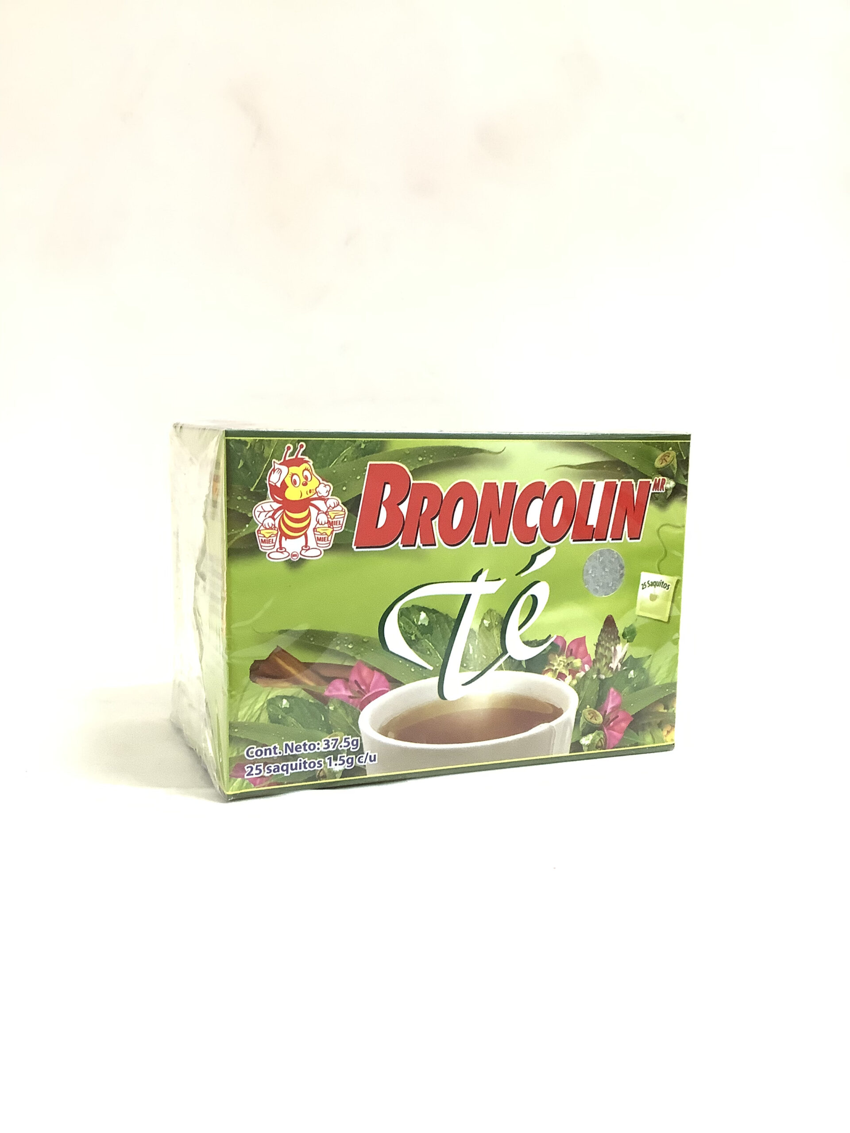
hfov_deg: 45.4
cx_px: 425
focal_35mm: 31
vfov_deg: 58.4
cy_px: 566
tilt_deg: -7.3
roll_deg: +0.9
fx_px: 1015
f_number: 2.4
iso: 250
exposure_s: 1/60
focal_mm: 3.3
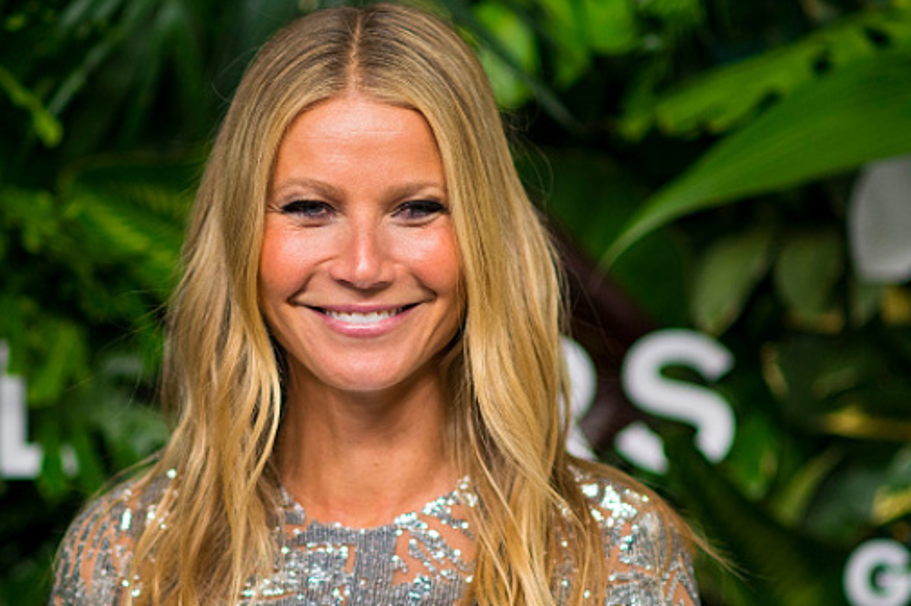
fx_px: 4324
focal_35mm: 171
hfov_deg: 12.0
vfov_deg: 8.0
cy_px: 344
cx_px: 406
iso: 1000
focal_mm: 135
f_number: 2
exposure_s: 1/320
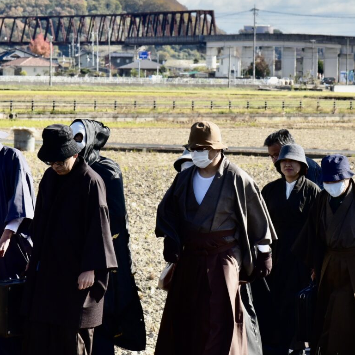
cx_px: 212
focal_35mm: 255
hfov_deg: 6.9
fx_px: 2959
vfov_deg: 6.9
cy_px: 136
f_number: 13
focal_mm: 120
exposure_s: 1/1000
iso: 1100
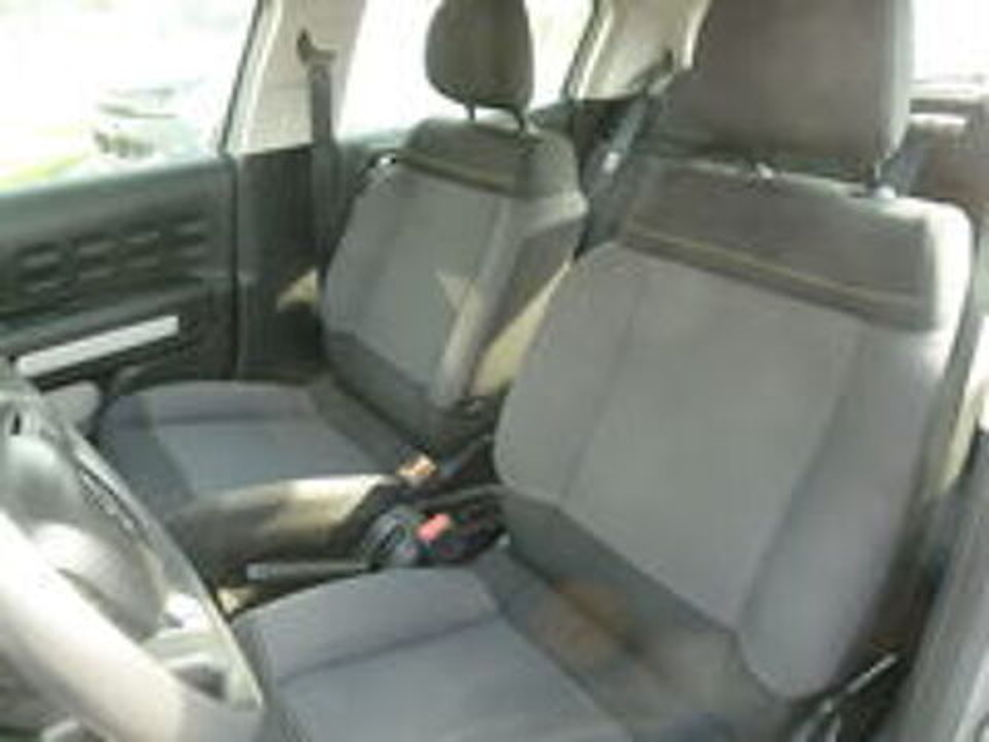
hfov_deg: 69.4
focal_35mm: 25
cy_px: 371
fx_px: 714
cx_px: 494
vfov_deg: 54.9
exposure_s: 1/30
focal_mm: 4.1
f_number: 3.3
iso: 125
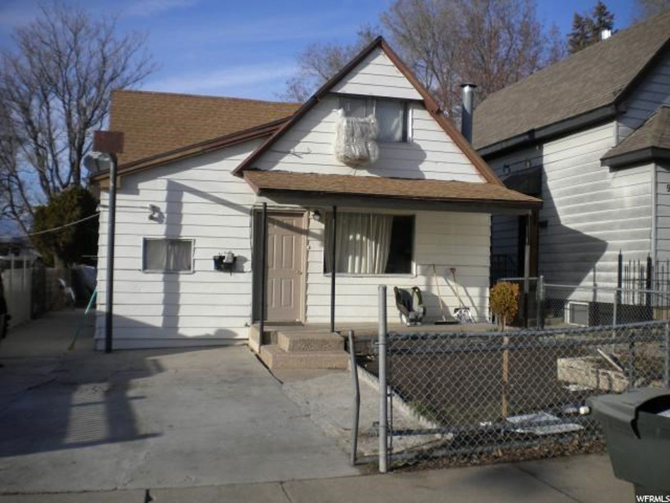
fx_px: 677
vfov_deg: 40.7
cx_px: 335
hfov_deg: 52.6
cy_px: 252
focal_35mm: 35
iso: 80
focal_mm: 6.3
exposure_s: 1/692
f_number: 4.6
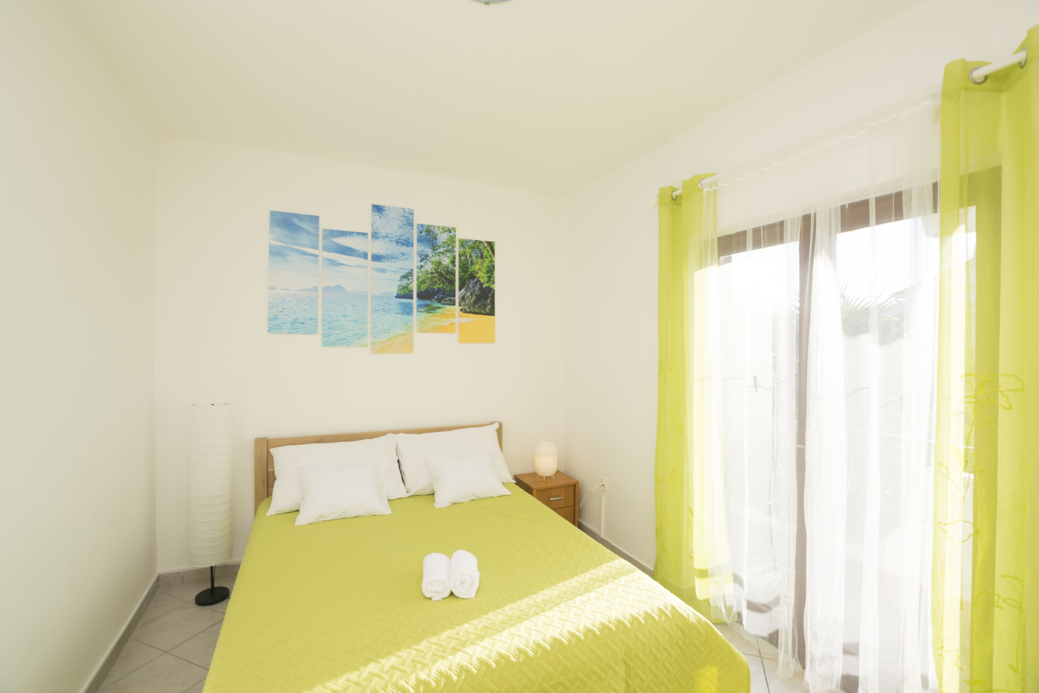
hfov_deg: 100.4
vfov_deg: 77.3
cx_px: 520
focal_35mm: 15
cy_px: 346
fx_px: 433
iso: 100
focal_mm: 10
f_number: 5.6
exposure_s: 1/160
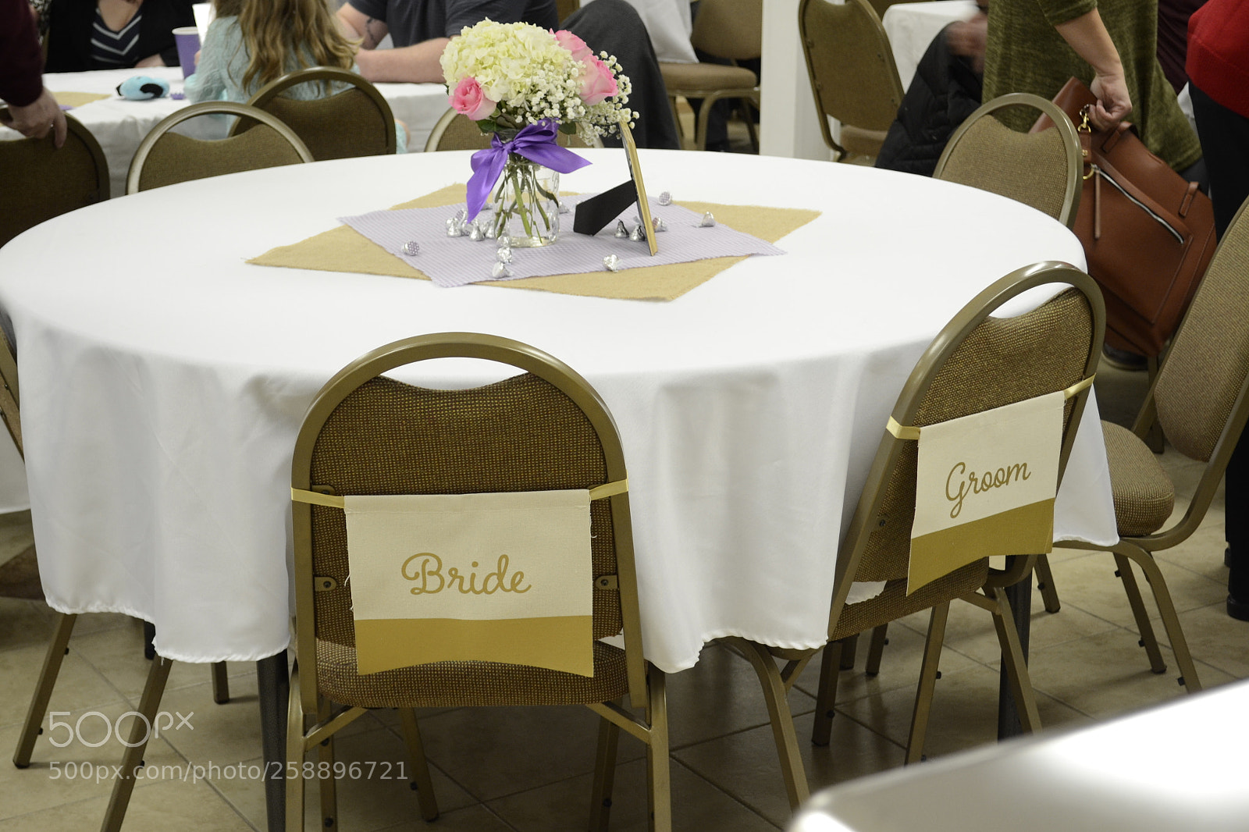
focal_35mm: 63
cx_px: 624
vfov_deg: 21.6
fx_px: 2185
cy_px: 416
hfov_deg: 31.9
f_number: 5.3
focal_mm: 42
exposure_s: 1/25
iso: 400
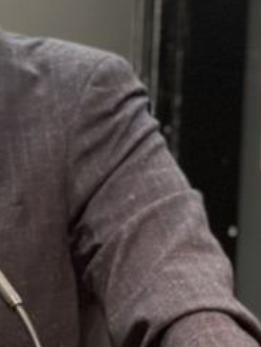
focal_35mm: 274
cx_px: -123
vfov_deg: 7.2
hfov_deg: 5.4
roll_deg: -1.4
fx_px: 2752
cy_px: 340
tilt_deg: -7.0
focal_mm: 6.86
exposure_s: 1/60
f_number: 1.78
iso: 250
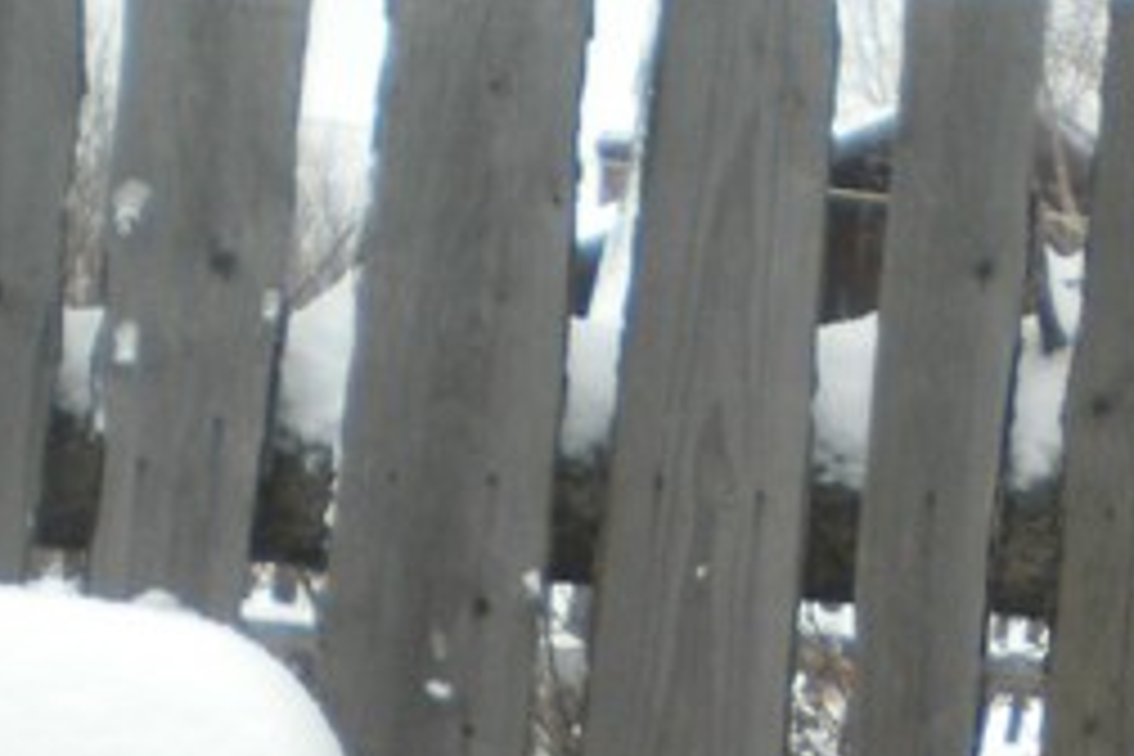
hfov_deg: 15.1
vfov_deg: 9.8
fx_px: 4252
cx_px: 904
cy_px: 1150
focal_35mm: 135
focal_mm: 6.3
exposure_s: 1/55.8
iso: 129
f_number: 3.1
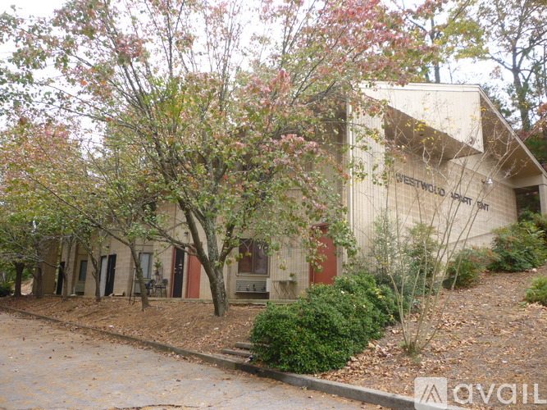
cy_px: 205
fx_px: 458
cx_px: 274
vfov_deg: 48.2
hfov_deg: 61.7
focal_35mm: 29
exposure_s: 1/50
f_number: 3.3
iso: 80
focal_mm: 5.2
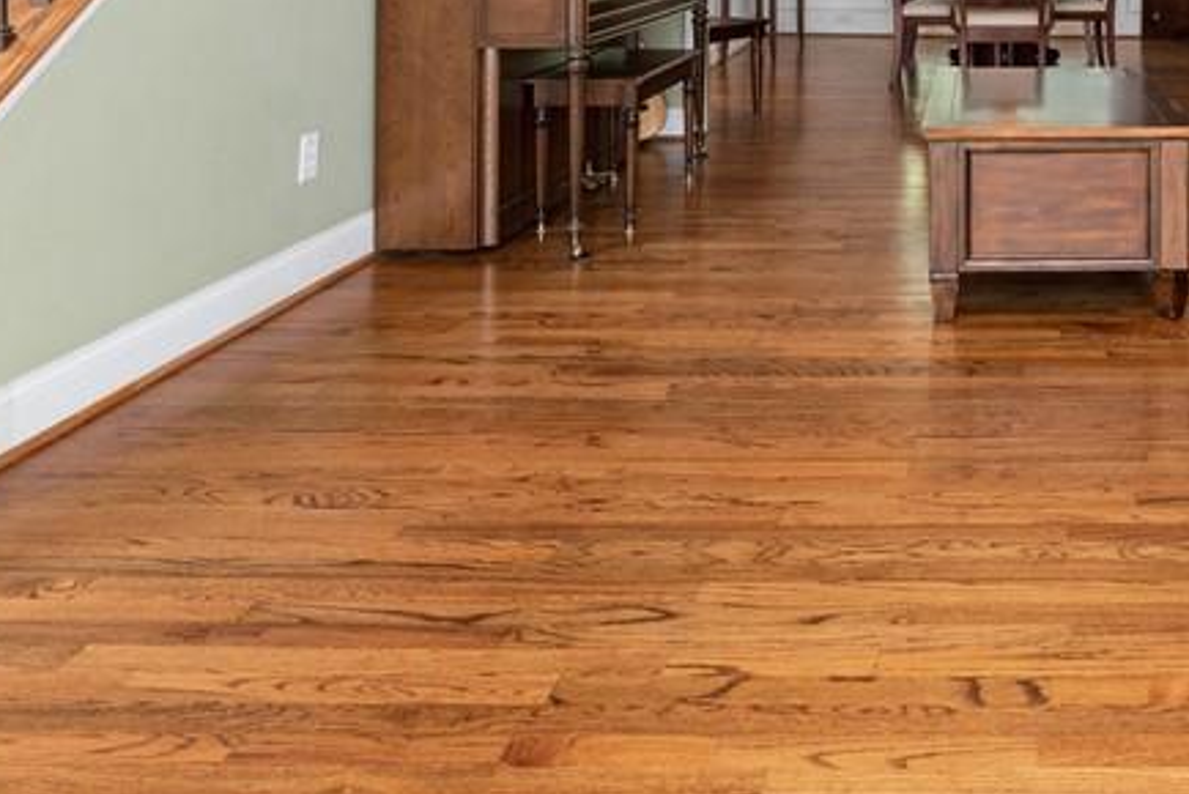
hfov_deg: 49.9
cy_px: -115
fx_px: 1157
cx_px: 1012
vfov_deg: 32.5
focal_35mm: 35
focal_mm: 14
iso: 320
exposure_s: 1/6
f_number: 6.3
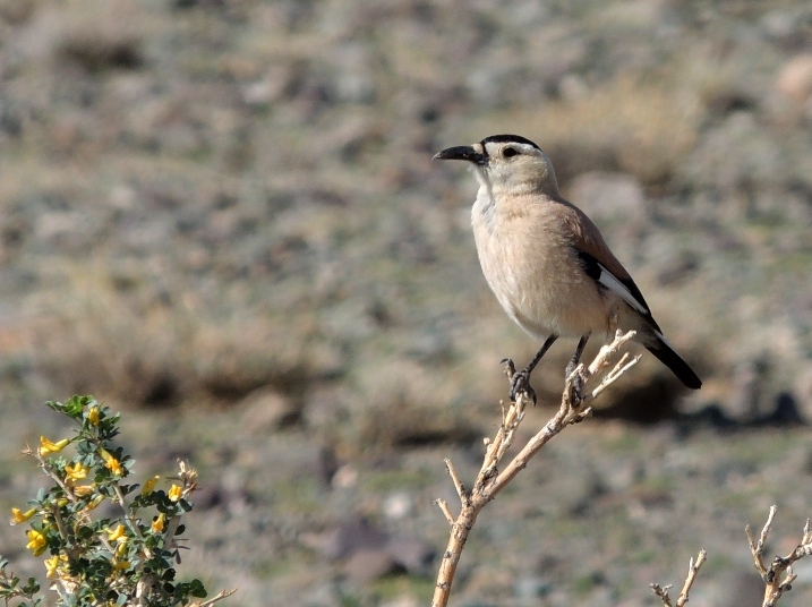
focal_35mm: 600
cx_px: 406
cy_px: 304
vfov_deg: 2.5
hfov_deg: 3.3
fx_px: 14058
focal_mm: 107
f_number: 4.9
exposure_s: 1/800
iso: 125
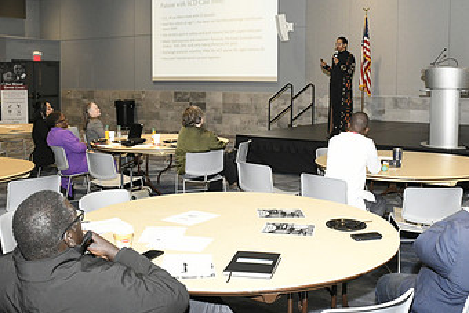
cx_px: 268
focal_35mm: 41
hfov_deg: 47.3
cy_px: 133
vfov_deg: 32.6
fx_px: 534
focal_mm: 24
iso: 6400
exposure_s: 1/80
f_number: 11
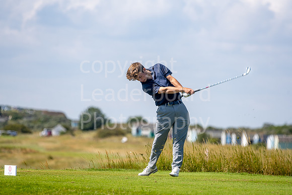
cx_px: 146
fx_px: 2434
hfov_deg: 6.9
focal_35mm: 300
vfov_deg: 4.6
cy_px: 98
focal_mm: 300
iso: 160
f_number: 5.6
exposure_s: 1/800
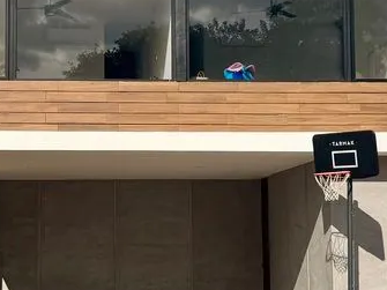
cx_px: 84
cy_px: 143
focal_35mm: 86
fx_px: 961
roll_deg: +0.5
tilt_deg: +5.7
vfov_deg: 17.2
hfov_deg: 22.5
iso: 80
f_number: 1.78
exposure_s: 1/11905
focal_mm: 6.76
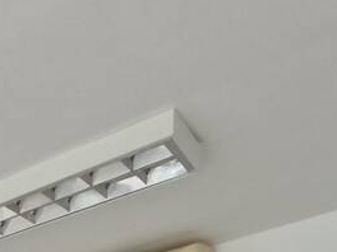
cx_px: -170
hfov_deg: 22.4
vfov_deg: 14.2
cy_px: 602
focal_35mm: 71
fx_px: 691
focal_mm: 1.74
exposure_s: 1/60
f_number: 2.2
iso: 50
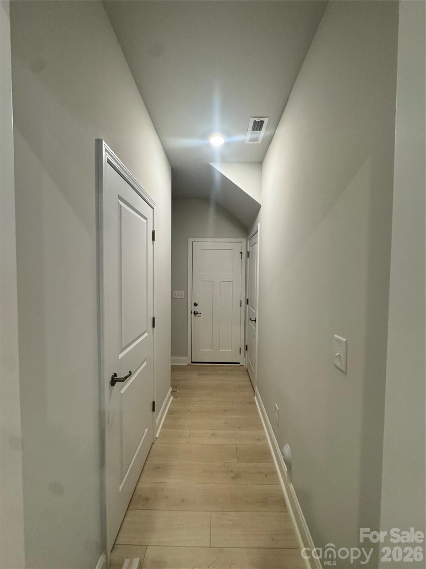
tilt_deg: -2.3
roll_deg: -0.9
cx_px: 213
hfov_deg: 85.7
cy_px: 284
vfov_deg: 102.1
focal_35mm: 14
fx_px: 230
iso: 320
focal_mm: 2.22
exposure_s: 1/120
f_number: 2.2
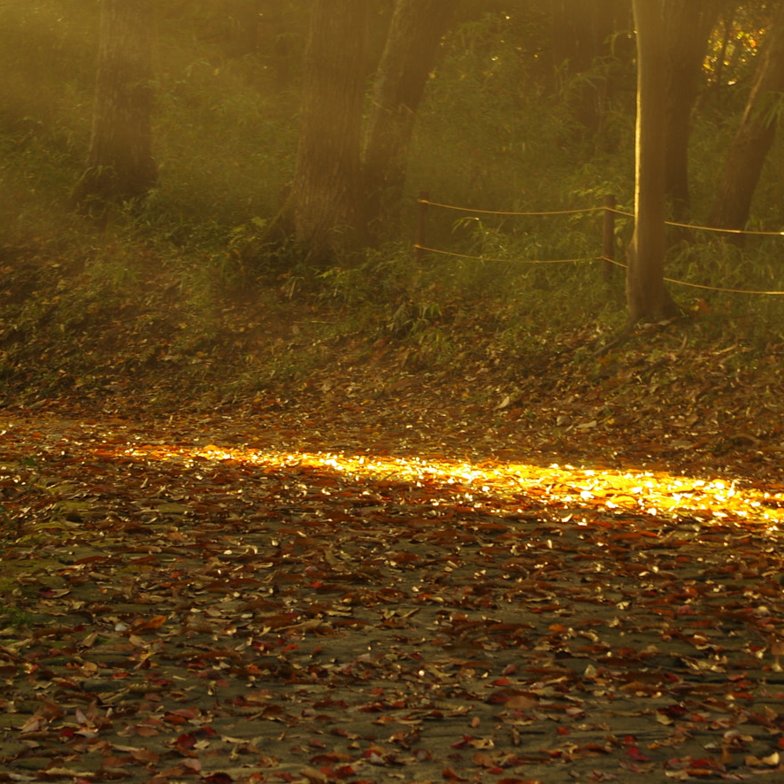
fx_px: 4125
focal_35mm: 161
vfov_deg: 10.9
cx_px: 519
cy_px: 309
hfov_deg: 10.8
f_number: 5.6
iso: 100
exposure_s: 1/13
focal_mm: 55
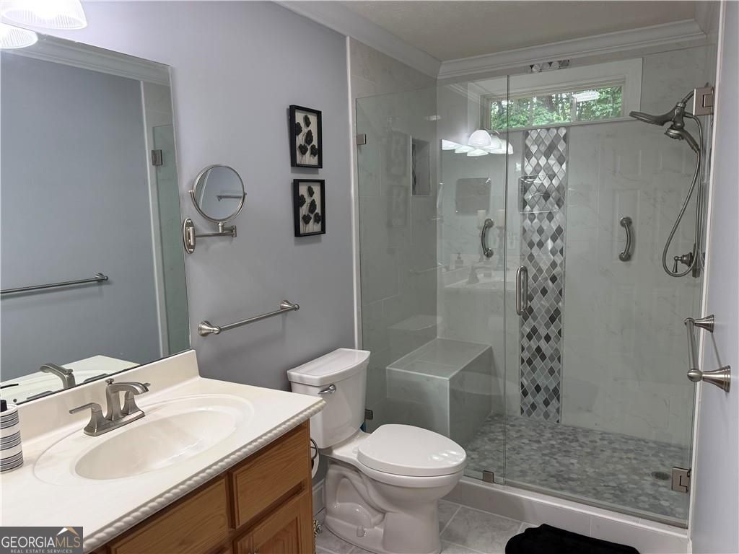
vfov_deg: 56.8
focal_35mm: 24
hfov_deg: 71.6
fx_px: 512
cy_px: 277
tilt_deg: -9.2
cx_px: 370
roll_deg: +2.1
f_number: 1.78
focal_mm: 6.76
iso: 125
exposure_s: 1/60
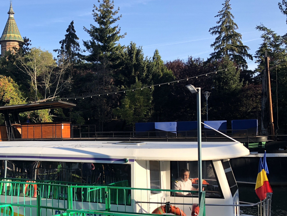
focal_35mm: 46
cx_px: 57
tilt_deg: +2.2
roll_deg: +1.4
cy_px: 124
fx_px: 381
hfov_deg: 39.6
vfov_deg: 31.5
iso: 20
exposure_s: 1/813
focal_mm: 3.99
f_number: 1.8
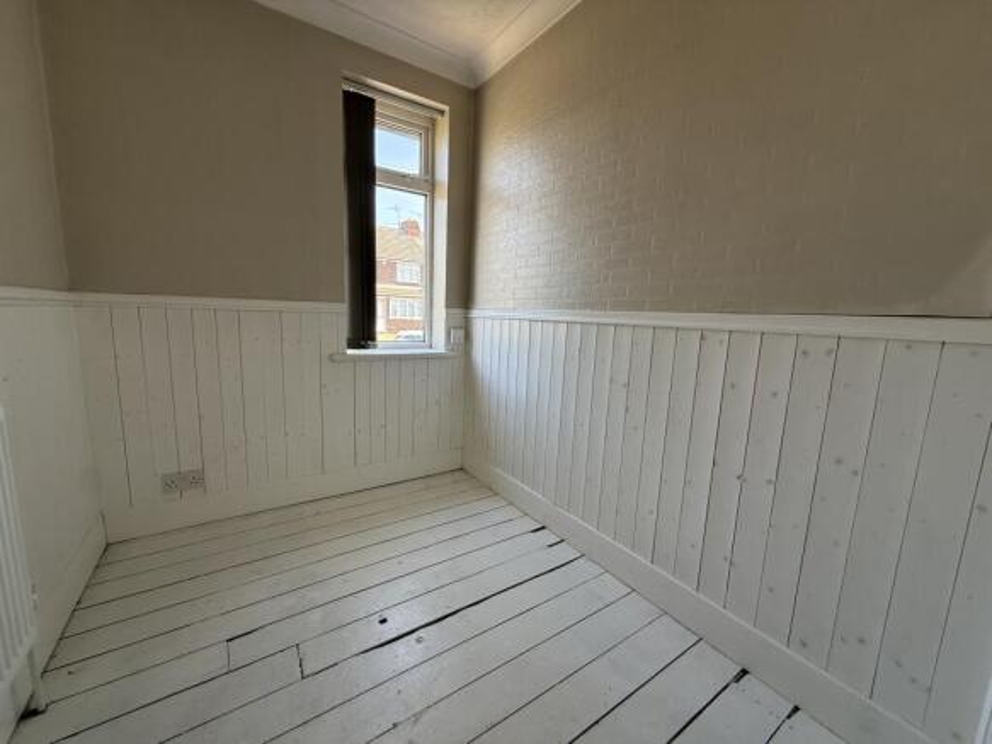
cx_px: 496
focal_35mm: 14
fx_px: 401
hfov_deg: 102.1
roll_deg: -2.0
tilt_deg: -9.7
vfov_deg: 85.7
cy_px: 372
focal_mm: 2.22
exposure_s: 1/99
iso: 64
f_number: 2.2
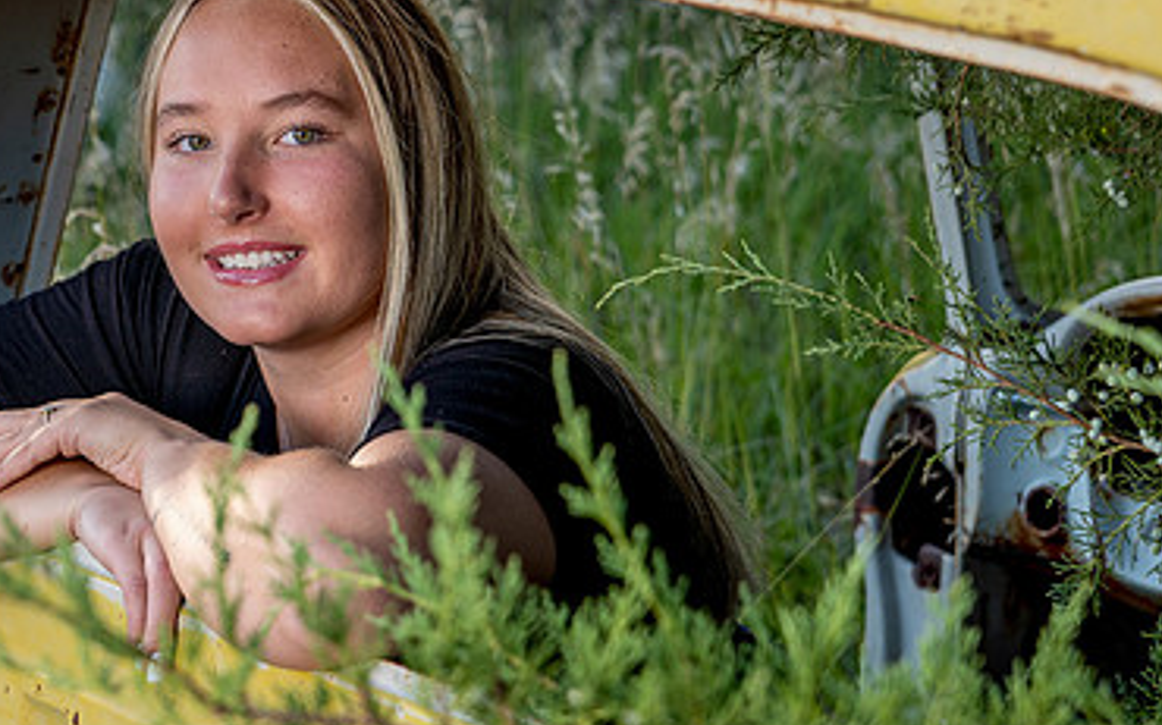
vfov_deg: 11.7
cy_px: 246
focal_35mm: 112
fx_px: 3546
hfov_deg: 18.5
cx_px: 314
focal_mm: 70
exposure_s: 1/100
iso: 100
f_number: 5
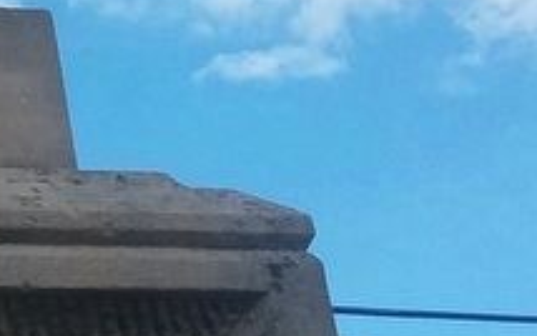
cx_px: -304
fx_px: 1684
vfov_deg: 11.0
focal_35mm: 115
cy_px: -163
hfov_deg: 16.3
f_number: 1.9
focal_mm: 2.47
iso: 40
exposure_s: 1/1118
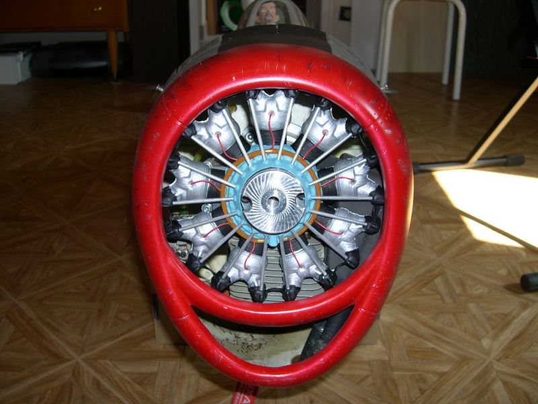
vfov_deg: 37.7
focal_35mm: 38
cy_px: 202
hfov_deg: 49.0
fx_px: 591
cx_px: 269
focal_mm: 8
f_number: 2.8
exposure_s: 1/60
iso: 100
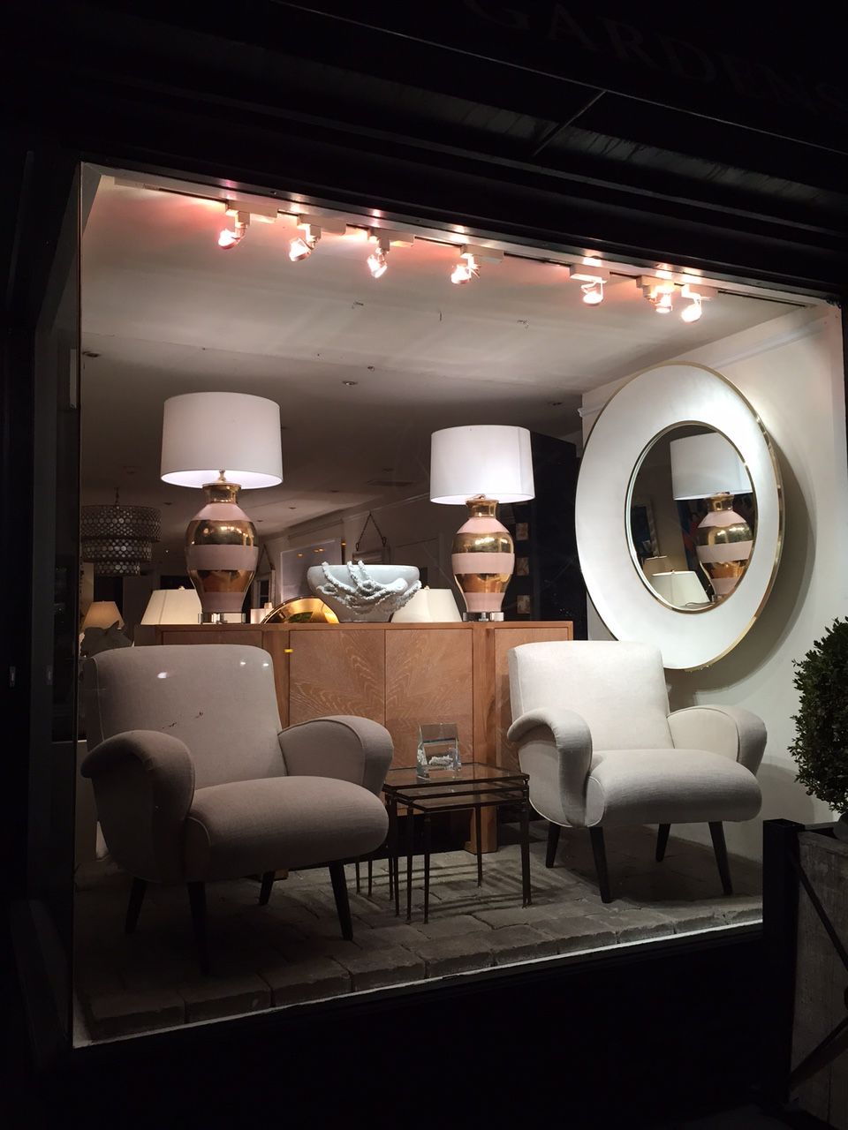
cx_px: 424
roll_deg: +1.0
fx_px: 947
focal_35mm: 29
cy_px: 565
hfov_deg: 48.2
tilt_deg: +3.4
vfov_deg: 61.7
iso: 64
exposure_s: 1/30
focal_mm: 4.15
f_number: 2.2
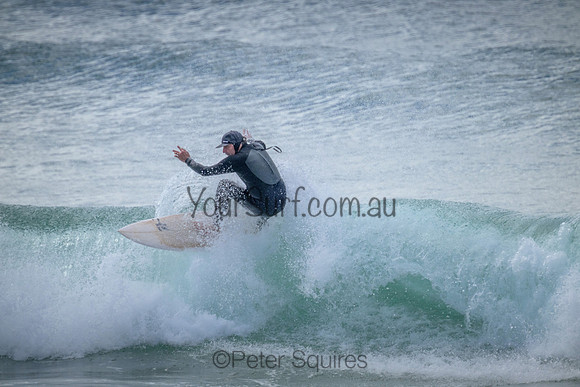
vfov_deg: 1.7
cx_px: 290
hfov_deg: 2.6
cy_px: 194
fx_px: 12891
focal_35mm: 800
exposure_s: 1/1000
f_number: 11
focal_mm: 800
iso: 2000
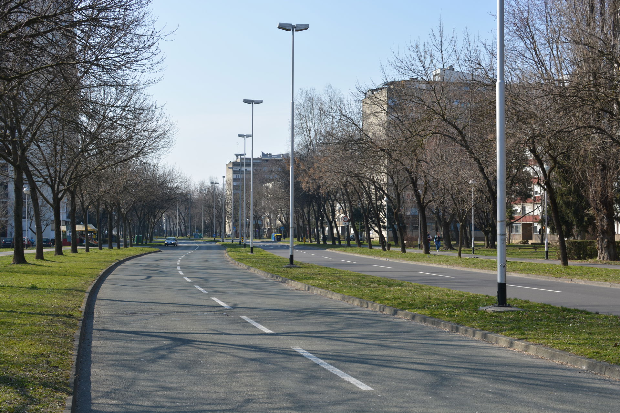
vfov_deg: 25.8
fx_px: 904
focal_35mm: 52
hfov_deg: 37.9
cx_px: 310
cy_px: 206
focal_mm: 35
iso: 100
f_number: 8
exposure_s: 1/250
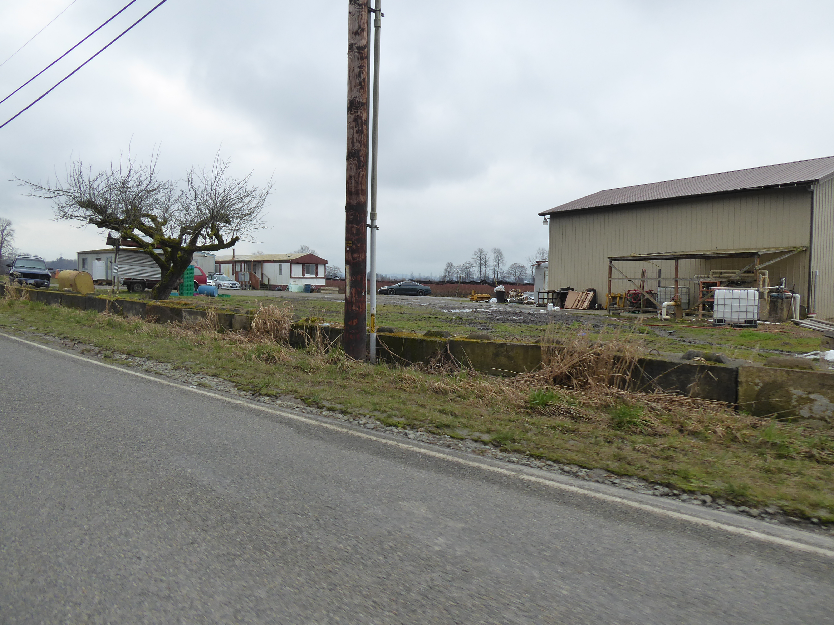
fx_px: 602
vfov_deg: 54.9
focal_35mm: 25
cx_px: 417
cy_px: 312
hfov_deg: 69.4
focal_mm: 4.3
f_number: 3.3
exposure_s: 1/320
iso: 125
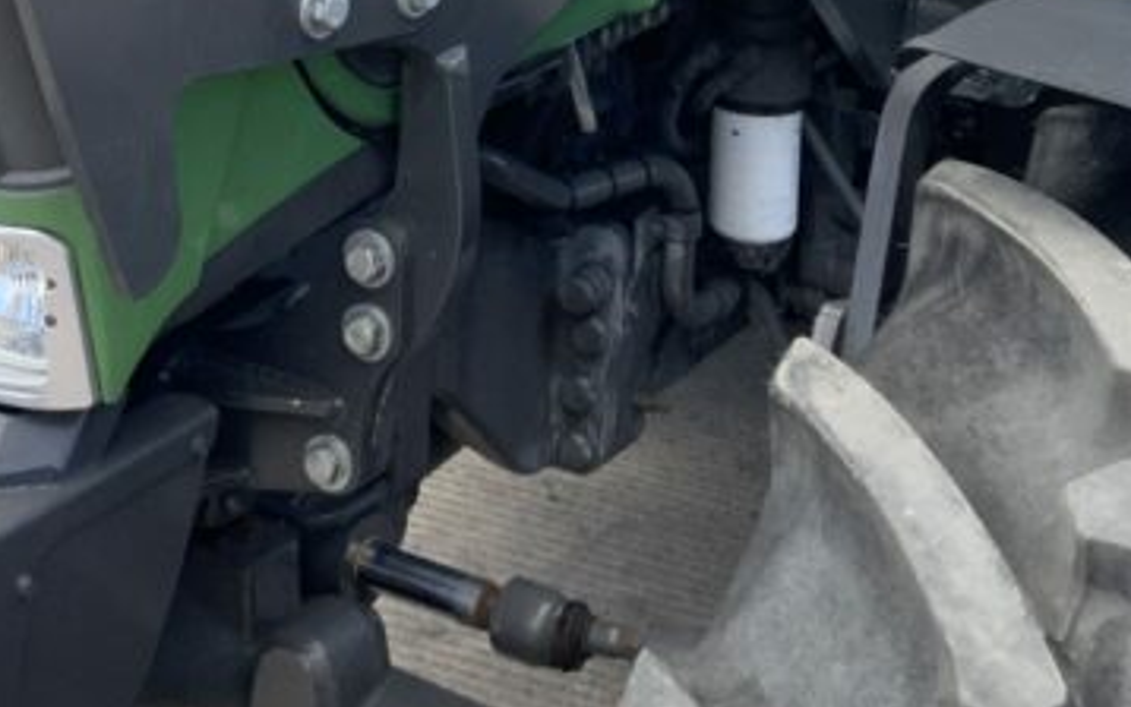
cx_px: 335
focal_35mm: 88
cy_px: -344
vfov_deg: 14.0
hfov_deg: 23.4
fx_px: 2713
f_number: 1.8
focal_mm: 3
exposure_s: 1/348
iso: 16
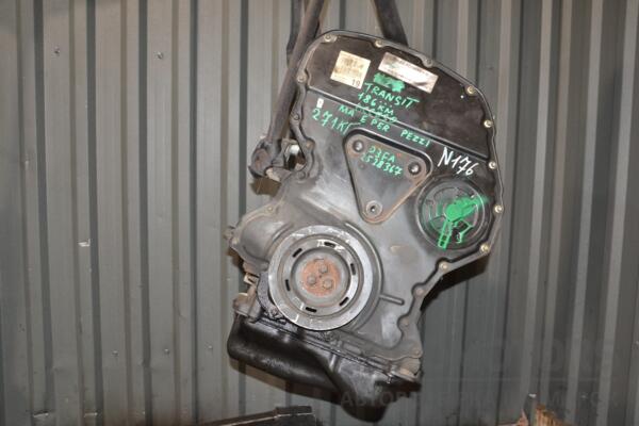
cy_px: 213
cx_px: 320
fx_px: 666
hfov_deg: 51.3
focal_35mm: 38
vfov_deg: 35.5
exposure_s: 1/60
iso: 800
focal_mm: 25
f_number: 5
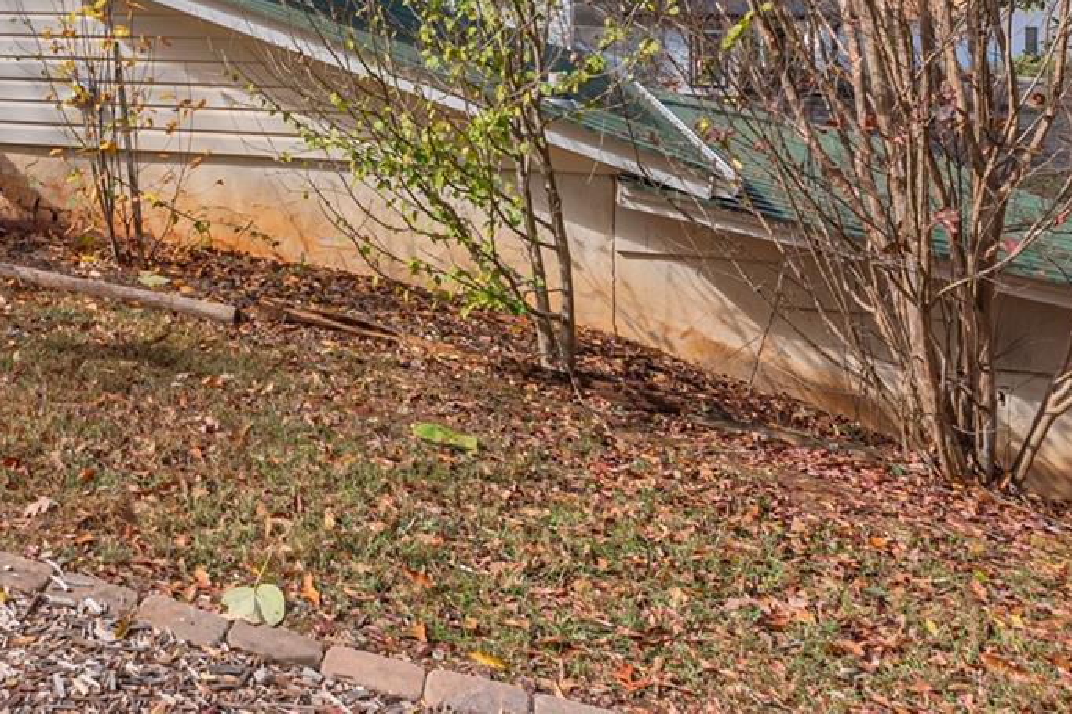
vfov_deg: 29.2
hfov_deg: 41.1
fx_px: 1250
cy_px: -47
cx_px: 25
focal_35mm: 42
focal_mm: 14
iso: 320
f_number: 7.1
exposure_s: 1/1600
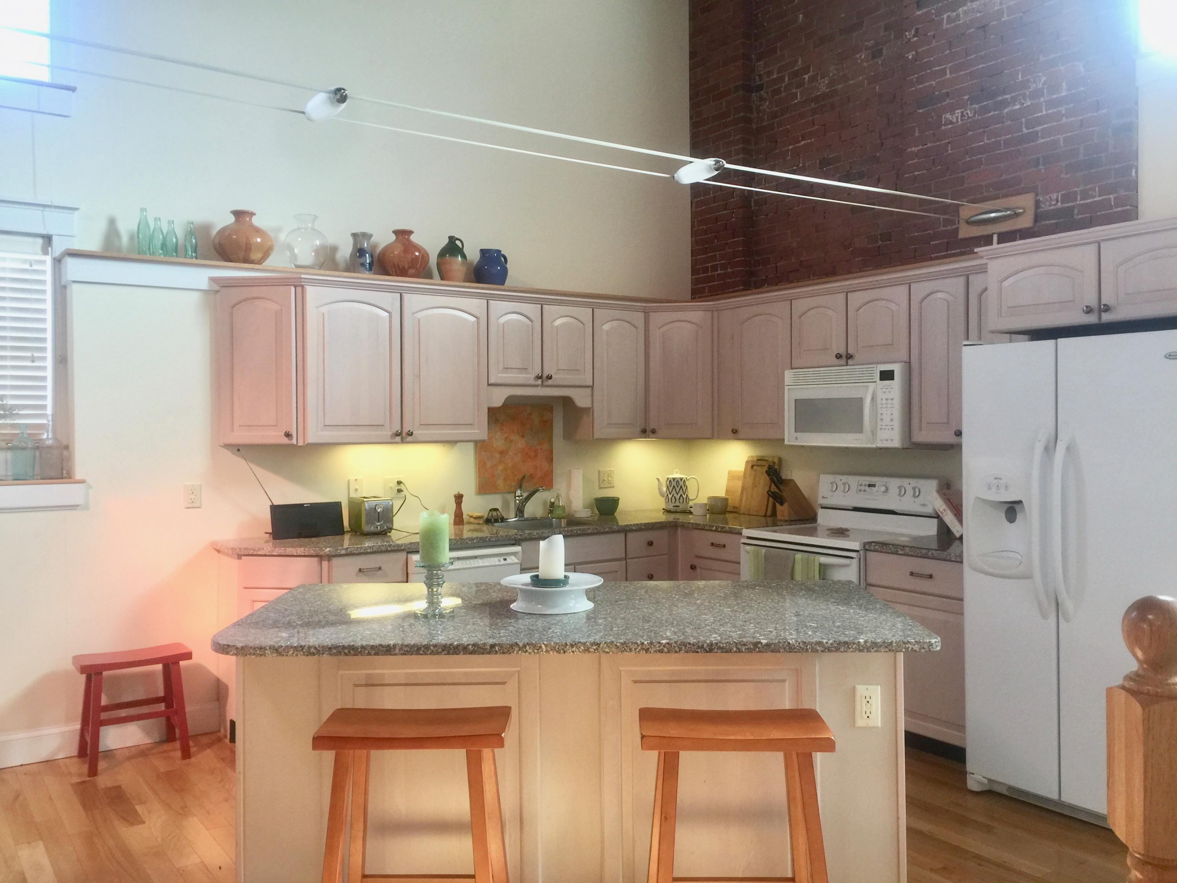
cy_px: 442
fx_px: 986
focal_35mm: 29
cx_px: 588
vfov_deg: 48.2
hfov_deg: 61.7
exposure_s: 1/15
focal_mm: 4.15
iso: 40
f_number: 2.2
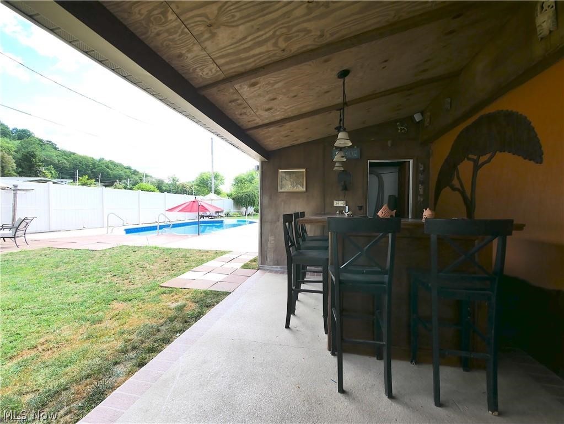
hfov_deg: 102.0
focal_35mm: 14
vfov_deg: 85.7
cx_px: 282
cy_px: 212
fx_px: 228
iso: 200
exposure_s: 1/250
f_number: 6.3
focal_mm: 7
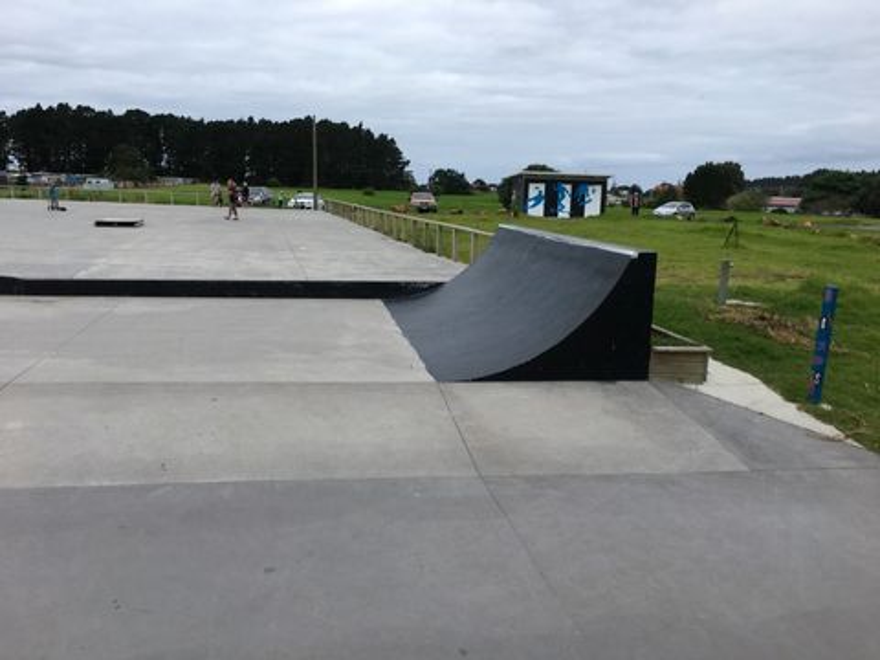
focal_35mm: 29
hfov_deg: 61.7
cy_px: 330
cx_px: 440
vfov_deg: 48.2
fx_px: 737
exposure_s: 1/712
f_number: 2.2
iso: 25
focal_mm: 4.15
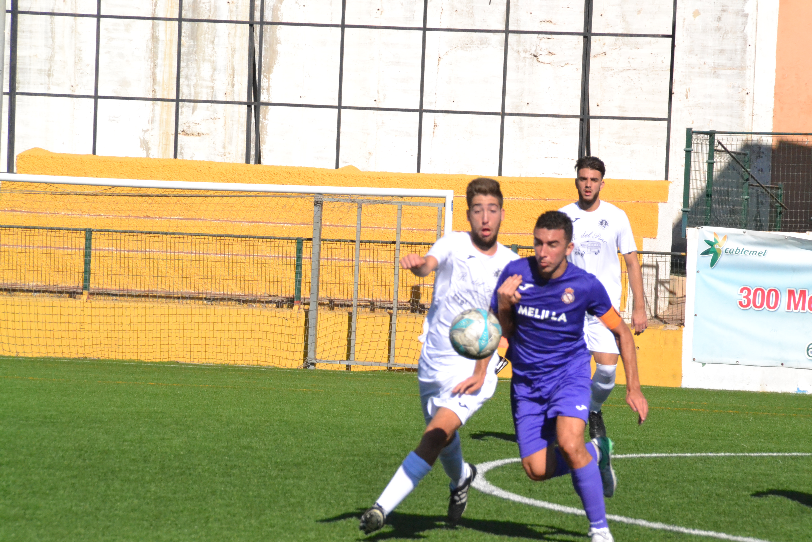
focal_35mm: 300
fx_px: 6766
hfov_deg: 6.9
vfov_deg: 4.6
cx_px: 406
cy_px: 271
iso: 3200
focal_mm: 200
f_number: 18
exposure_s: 1/4000
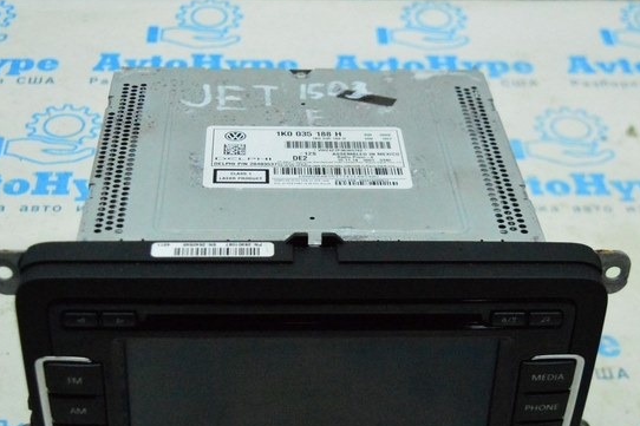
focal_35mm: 68
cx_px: 302
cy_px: 250
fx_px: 1208
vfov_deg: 20.0
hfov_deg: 29.7
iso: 6400
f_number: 4
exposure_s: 1/1000
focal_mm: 24
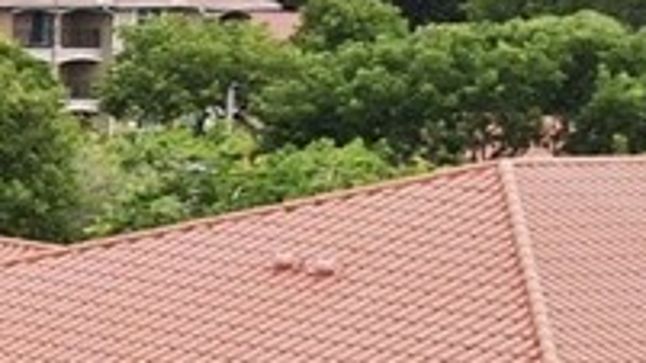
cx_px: -1772
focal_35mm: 208
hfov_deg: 7.7
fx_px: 3562
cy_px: 466
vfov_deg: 5.8
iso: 160
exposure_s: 1/1000
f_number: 2.8
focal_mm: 12.29
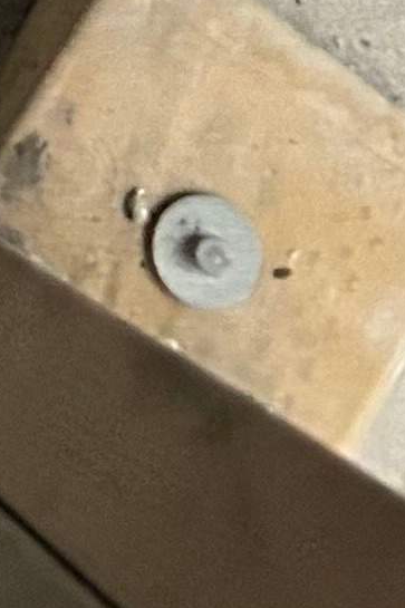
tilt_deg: -72.3
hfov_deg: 6.2
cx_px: -865
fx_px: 3377
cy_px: -1362
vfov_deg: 8.3
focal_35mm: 200
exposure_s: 1/30
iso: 640
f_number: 1.5
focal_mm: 5.7
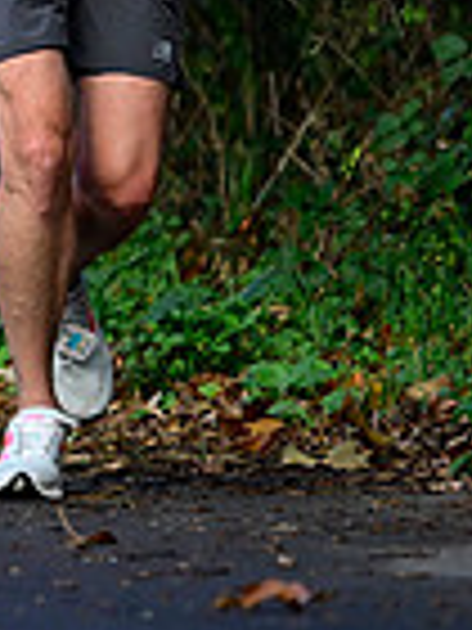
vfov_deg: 0.9
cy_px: -142
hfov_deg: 0.7
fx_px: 40470
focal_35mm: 2226
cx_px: -809
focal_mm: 560
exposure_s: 1/1000
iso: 1600
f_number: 4
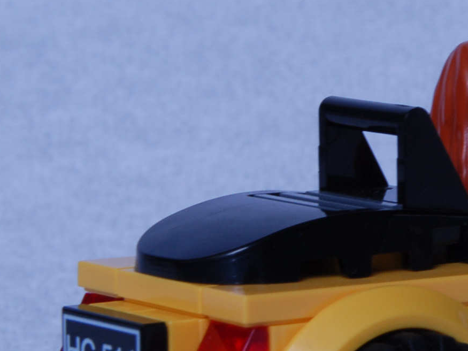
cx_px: 519
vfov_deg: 4.4
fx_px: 4528
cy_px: 150
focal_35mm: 335
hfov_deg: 5.9
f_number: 18
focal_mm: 70
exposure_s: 1/25
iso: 200
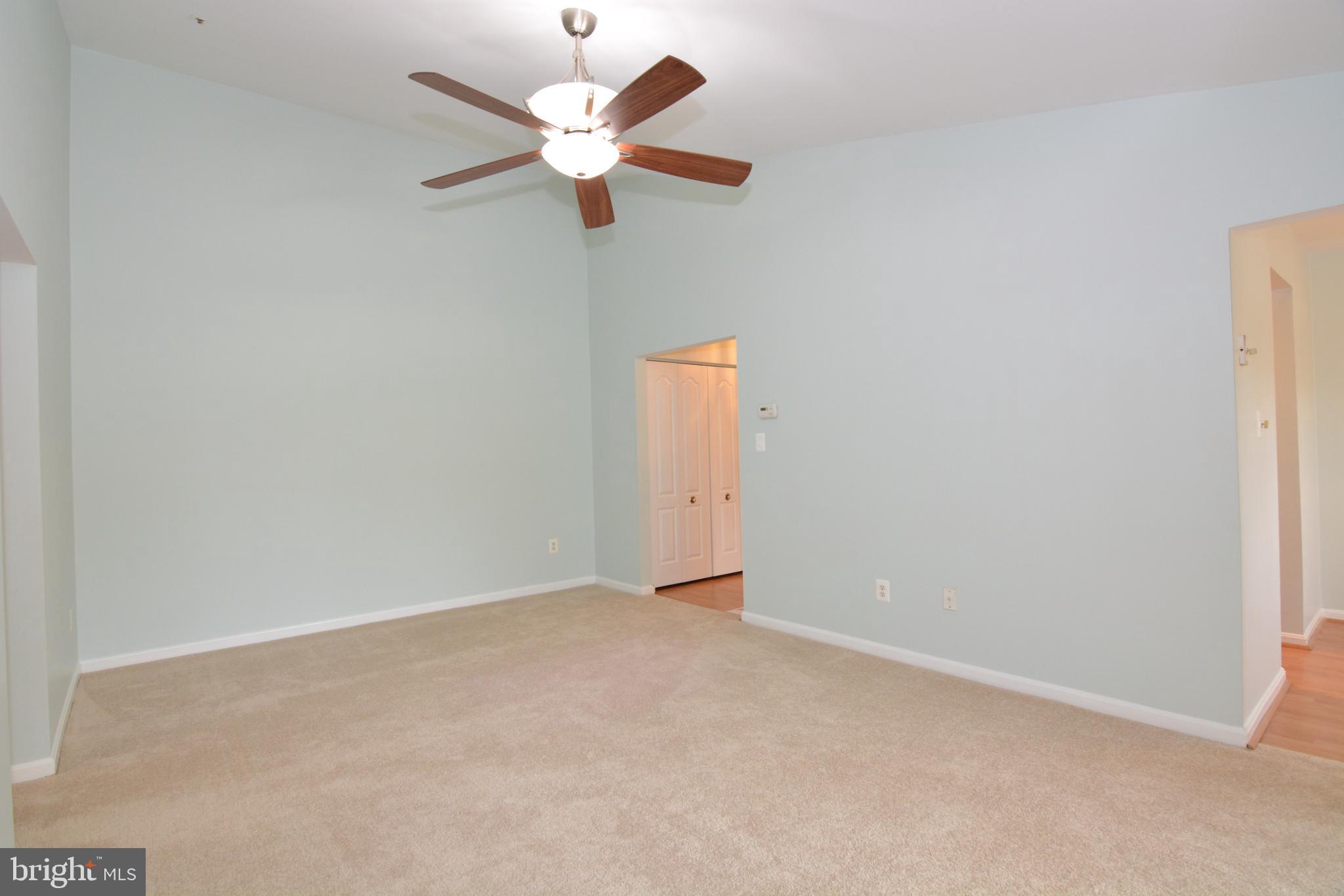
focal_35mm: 16
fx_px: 616
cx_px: 672
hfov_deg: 95.0
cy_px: 448
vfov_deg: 72.0
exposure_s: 1/40
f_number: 5.6
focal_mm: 11
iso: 1000
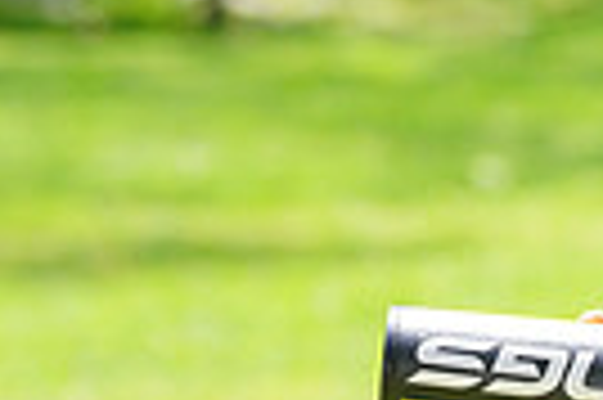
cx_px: 868
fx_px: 12832
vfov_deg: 1.8
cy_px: 616
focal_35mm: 767
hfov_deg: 2.7
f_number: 8
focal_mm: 177
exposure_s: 1/160
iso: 200
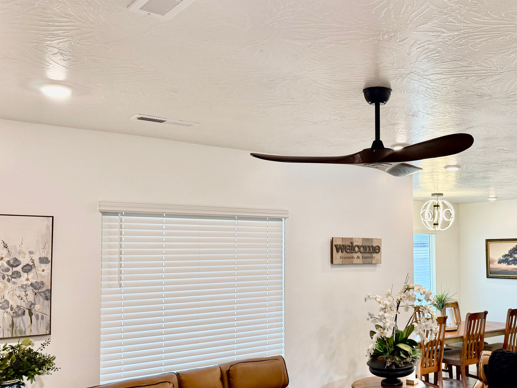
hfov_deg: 47.5
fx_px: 568
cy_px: 224
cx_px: 373
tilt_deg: +2.1
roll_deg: +0.1
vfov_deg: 37.6
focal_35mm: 38
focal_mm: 6.76
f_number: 1.78
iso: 160
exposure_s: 1/120
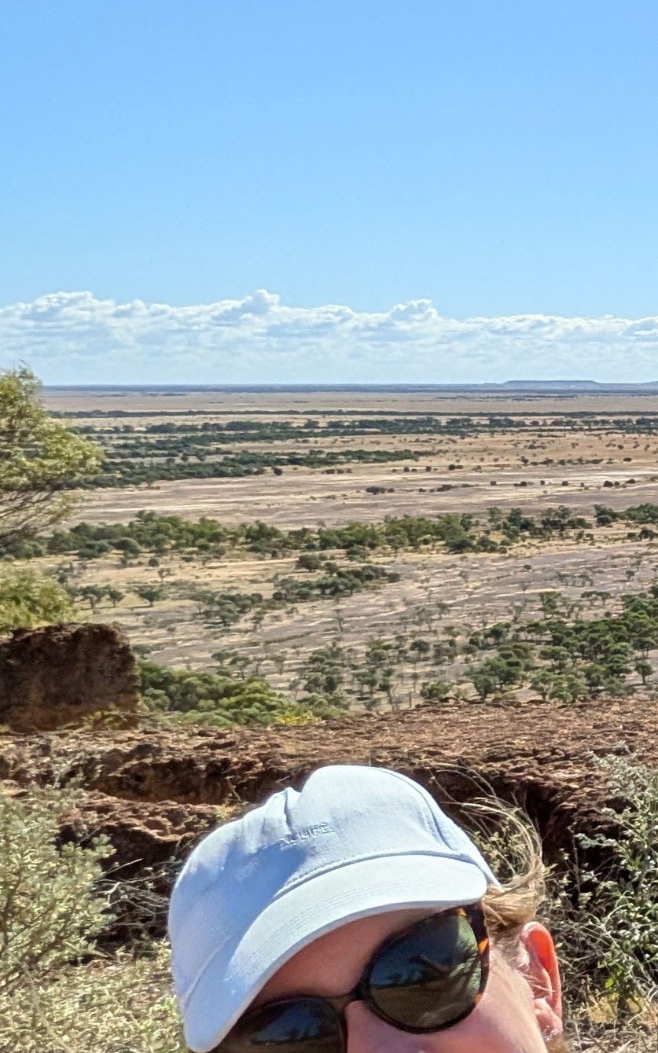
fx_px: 1923
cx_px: 1320
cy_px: 582
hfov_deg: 15.5
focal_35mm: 67
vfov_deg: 30.6
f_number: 2.2
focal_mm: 2.74
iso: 42
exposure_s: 1/1957
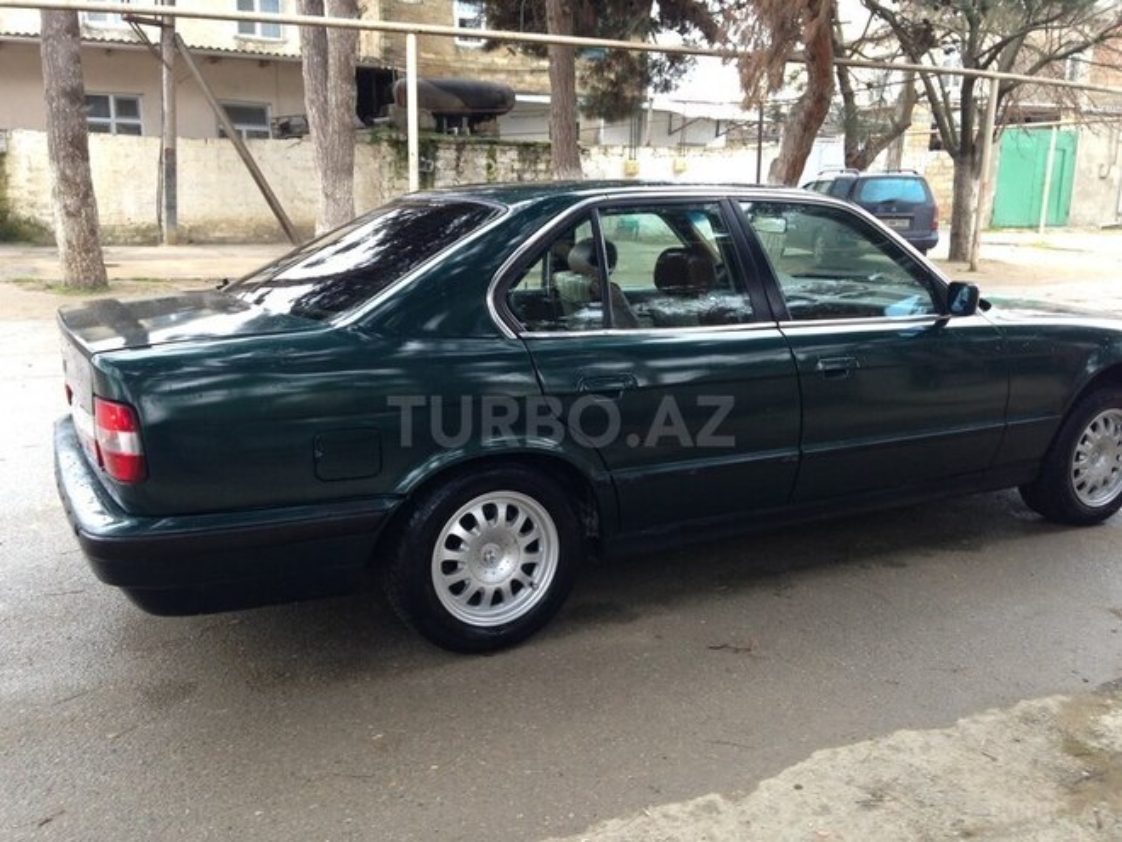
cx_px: 561
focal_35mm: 33
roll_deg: -1.1
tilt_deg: -12.6
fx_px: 1070
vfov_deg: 42.9
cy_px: 421
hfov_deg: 55.4
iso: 50
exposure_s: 1/40
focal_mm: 4.12
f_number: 2.4
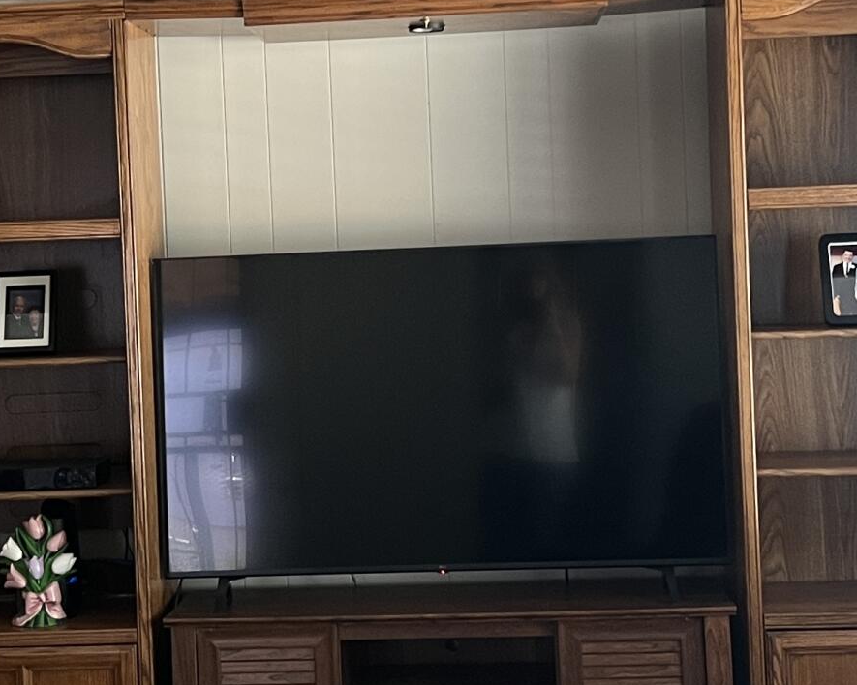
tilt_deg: -2.0
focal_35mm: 86
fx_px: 2181
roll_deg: +2.0
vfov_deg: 17.8
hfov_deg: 22.2
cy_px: 283
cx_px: 311
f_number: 1.5
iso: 160
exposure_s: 1/60
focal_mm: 5.7
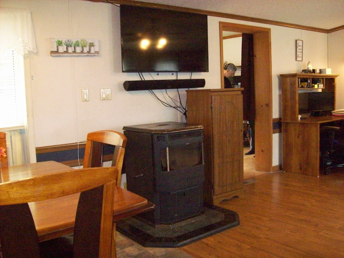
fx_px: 358
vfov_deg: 39.7
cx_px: 172
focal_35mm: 36
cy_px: 129
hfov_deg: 51.4
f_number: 2.7
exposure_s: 1/128
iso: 800
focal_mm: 6
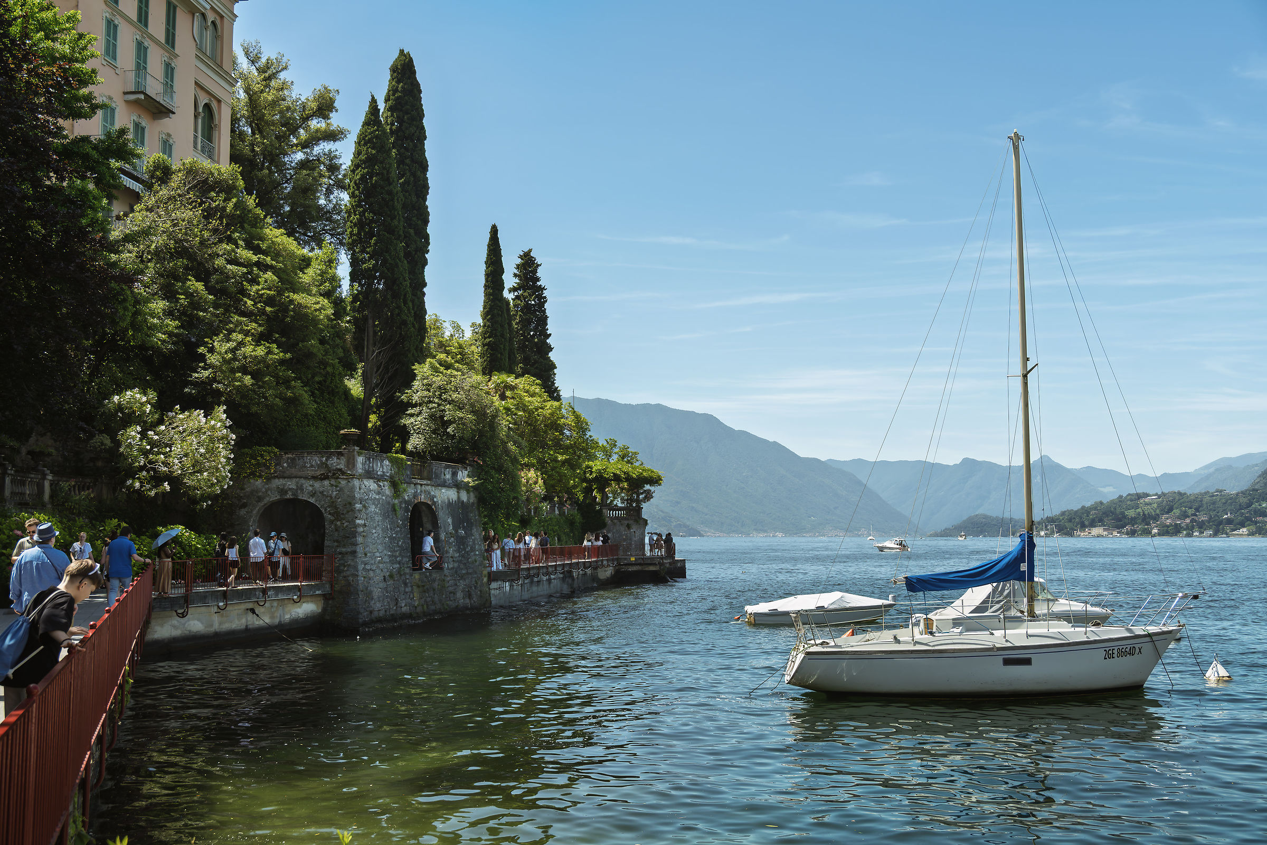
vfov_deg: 39.4
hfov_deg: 56.5
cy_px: 422
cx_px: 634
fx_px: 1179
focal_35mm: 34
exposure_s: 1/250
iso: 100
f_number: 7.1
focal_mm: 33.5
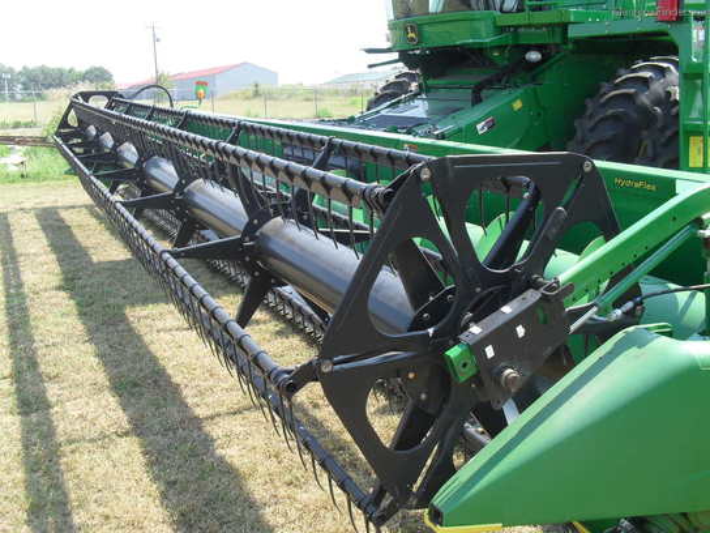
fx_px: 718
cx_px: 355
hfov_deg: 52.6
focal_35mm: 35
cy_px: 266
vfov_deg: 40.7
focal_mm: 6.3
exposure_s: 1/350
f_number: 3.2
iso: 100
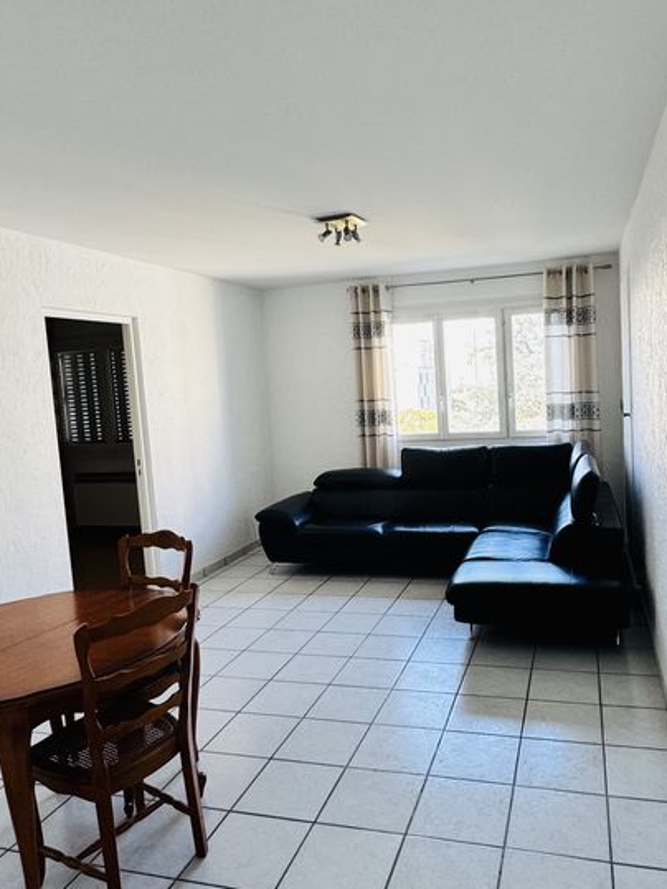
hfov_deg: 52.8
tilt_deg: -4.8
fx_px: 667
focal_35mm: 26
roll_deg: +3.4
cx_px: 396
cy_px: 440
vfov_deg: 67.3
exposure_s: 1/99
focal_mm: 2.22
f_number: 2.2
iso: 125
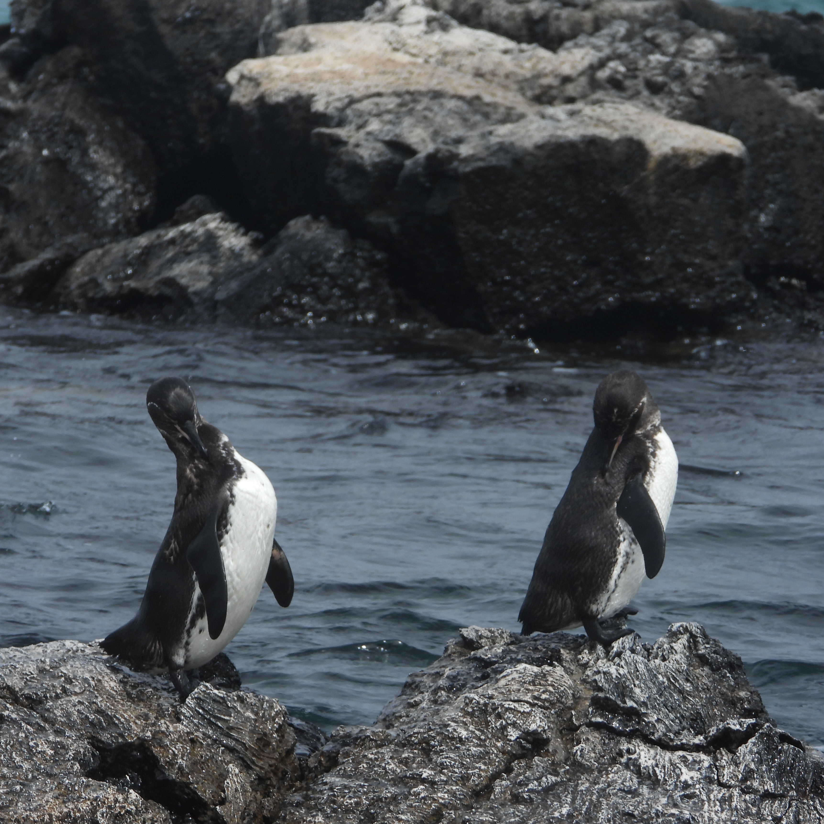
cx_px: 356
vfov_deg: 4.6
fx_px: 10180
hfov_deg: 4.6
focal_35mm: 378
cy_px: 411
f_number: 4.5
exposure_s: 1/800
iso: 100
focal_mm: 57.5
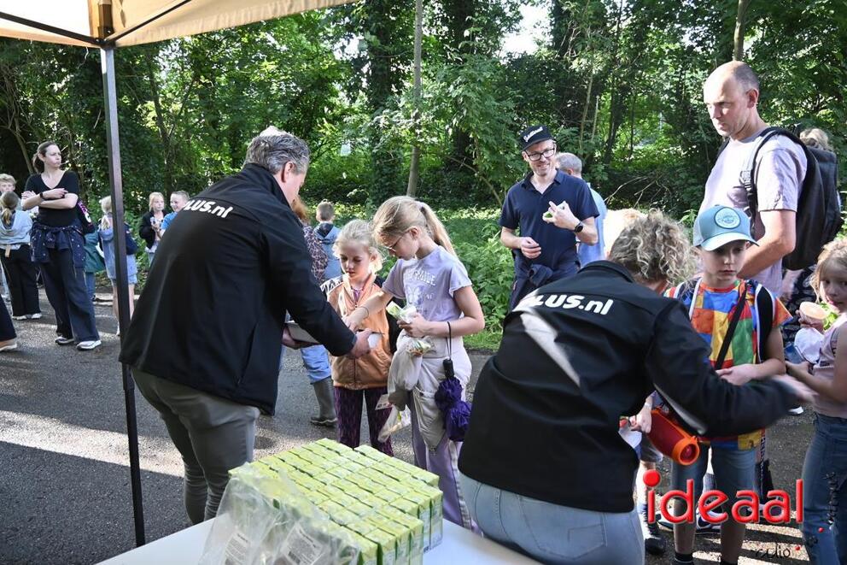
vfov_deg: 44.9
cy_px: 282
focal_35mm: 29
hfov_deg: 63.7
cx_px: 424
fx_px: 682
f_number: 3.5
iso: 900
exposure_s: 1/125
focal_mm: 19.5
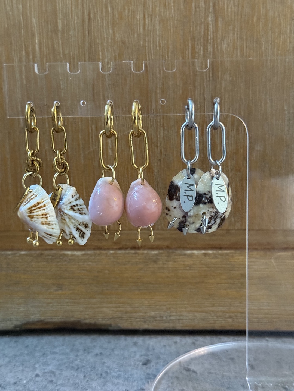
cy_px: 196
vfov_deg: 39.7
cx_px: 147
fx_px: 544
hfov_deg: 30.3
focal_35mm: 48
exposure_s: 1/25
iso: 800
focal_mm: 6.76
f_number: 1.78
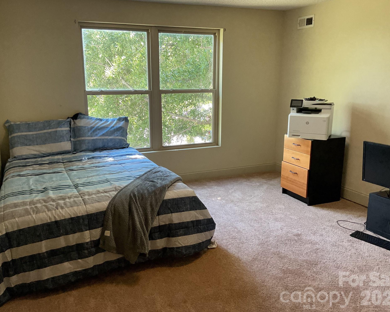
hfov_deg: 57.2
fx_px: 358
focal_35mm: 31
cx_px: 192
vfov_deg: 47.1
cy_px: 152
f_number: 1.8
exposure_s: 1/60
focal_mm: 3
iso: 125
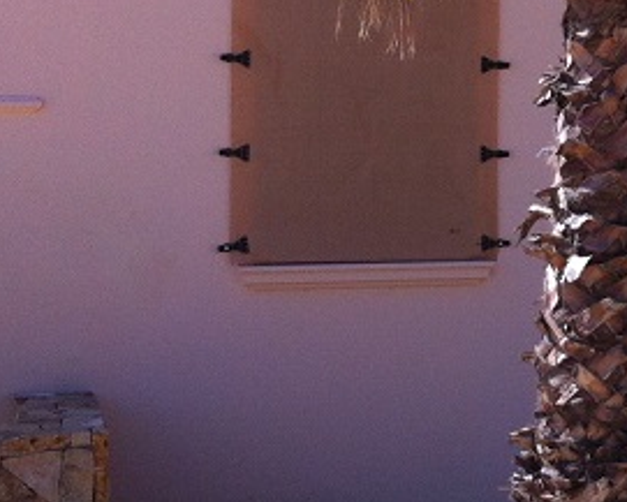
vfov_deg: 12.4
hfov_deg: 14.5
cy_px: 102
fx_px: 2302
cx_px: 940
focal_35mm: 124
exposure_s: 1/1117
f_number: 2.8
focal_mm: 3.85
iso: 80
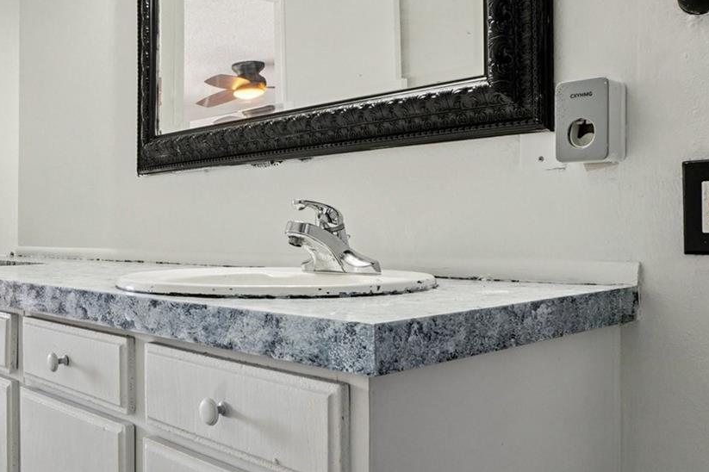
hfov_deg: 52.1
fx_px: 689
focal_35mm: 35
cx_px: 177
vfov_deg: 37.8
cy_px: 236
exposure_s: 1/13
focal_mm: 12
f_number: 8
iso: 400
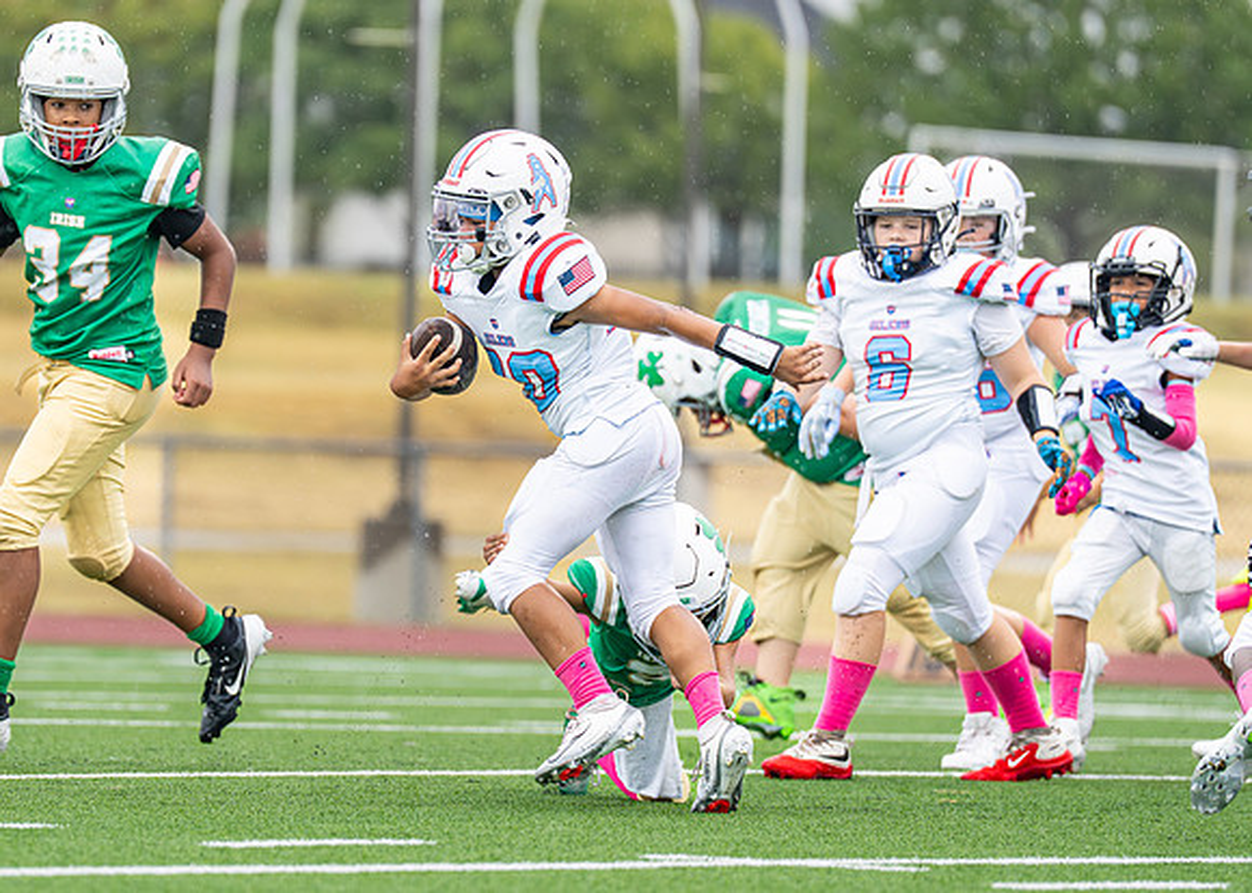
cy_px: 444
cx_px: 448
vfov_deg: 3.7
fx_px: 13915
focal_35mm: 391
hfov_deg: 5.2
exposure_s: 1/1000
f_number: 2.8
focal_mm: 200
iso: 500
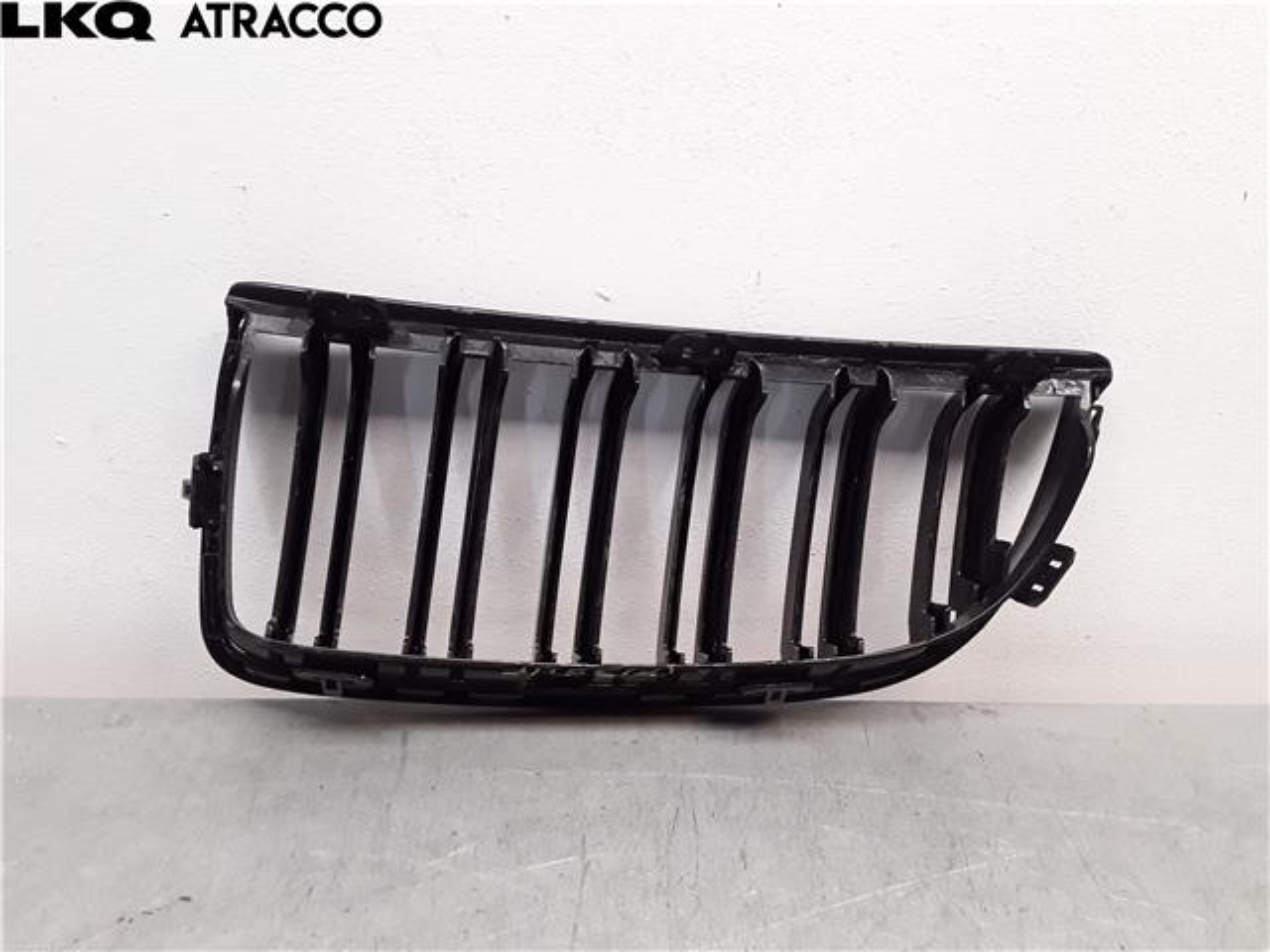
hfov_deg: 63.4
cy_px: 476
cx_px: 635
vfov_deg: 49.7
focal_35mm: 28
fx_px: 1027
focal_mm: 2.91
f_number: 1.9
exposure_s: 1/100
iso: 100
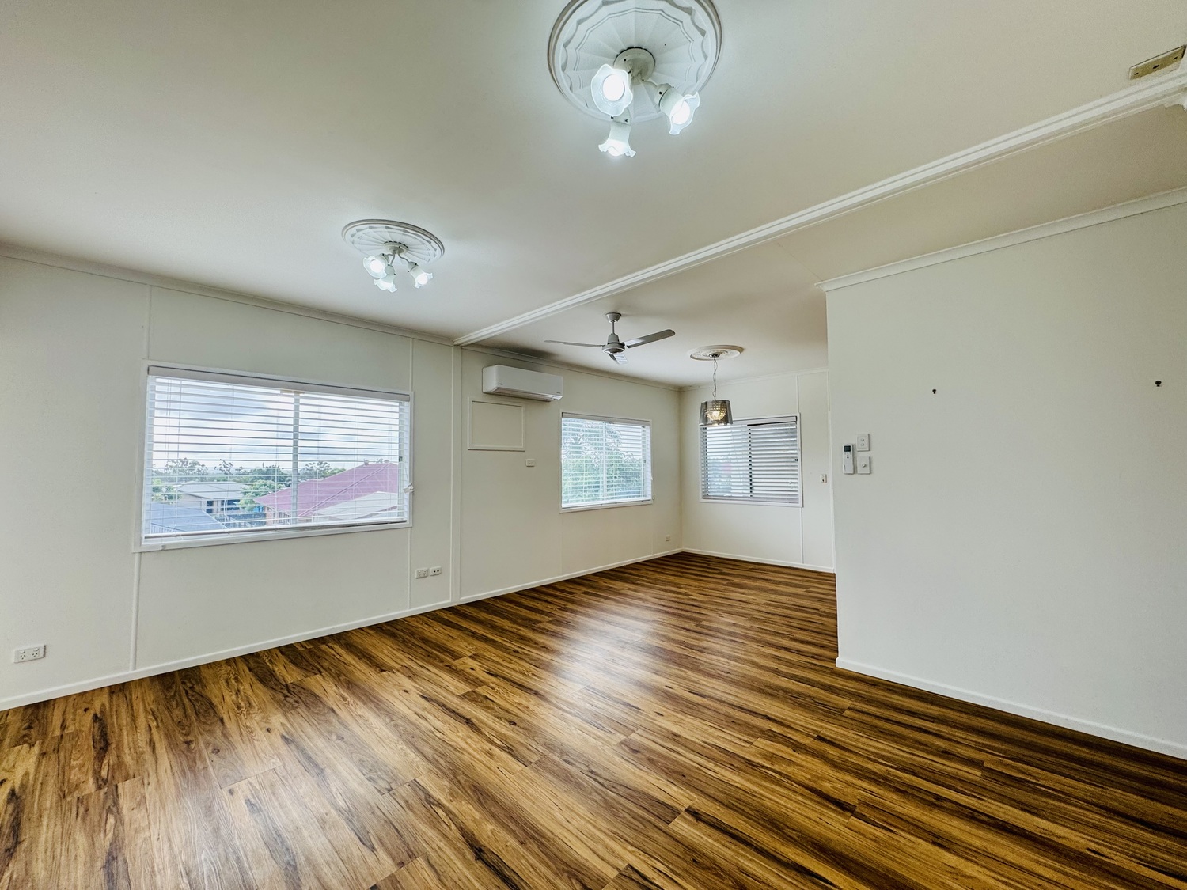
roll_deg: +0.9
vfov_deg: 85.7
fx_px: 480
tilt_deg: +3.2
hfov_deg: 102.1
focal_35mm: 14
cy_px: 445
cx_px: 594
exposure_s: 1/170
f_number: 2.2
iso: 40
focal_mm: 2.22
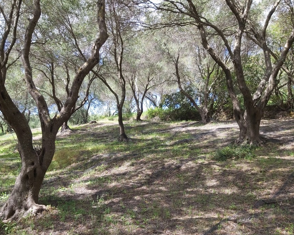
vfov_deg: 48.4
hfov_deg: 58.5
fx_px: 261
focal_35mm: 30
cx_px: 126
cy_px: 130
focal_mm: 3.92
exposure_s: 1/379
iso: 64
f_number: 1.7
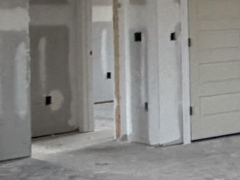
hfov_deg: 14.8
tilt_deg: -0.5
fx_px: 762
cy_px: -8
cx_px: 474
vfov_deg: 13.2
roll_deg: +1.5
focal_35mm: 110
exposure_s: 1/96
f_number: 2.2
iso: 320
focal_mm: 2.22
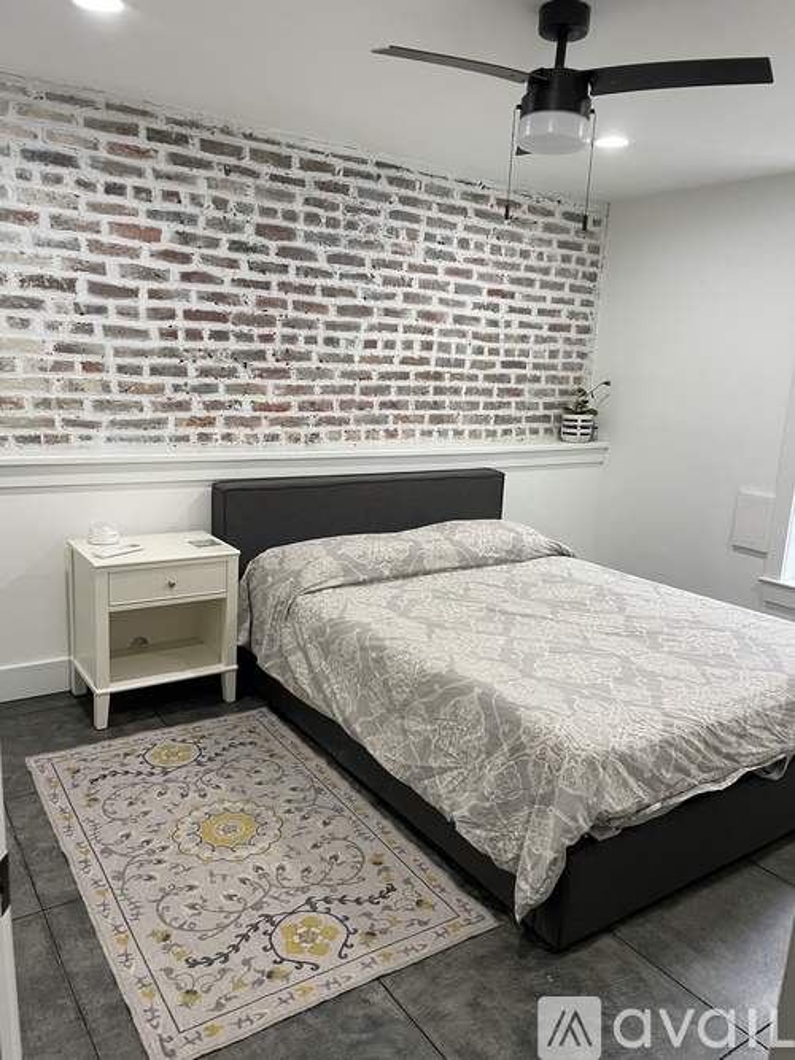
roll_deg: -2.8
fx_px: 796
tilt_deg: -11.7
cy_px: 530
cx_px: 398
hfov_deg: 53.0
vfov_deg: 67.3
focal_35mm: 26
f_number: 1.6
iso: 100
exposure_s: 1/60
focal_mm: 4.2
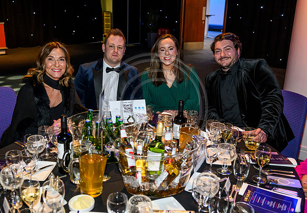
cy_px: 101
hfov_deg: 50.3
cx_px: 139
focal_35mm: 38
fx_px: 326
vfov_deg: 36.1
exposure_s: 1/160
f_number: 4
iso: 4000
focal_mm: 35
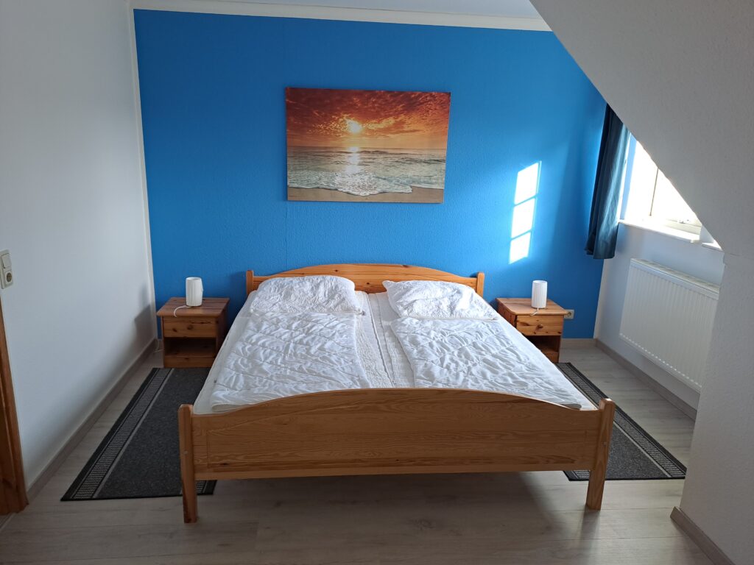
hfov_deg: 69.4
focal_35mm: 25
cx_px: 377
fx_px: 545
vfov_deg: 54.9
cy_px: 282
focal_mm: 4.65
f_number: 1.8
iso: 100
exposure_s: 1/50
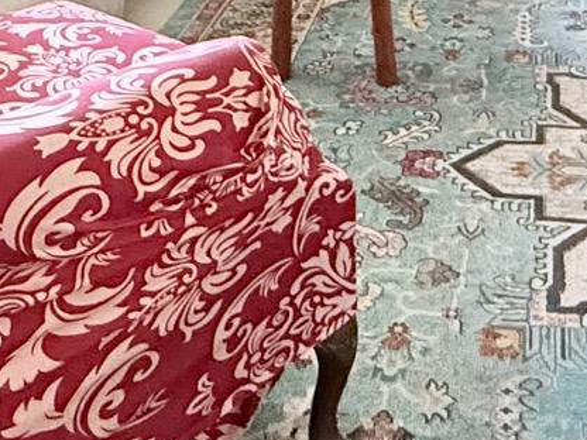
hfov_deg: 27.6
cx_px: 473
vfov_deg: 18.0
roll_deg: +0.2
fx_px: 1170
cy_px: -295
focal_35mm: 69
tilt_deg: -7.0
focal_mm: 2.22
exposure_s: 1/60
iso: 800
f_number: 2.2
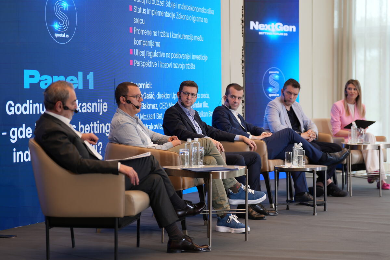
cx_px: 195
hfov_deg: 22.1
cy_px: 130
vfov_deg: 14.9
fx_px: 997
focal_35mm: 92
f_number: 2.8
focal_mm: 92
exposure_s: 1/100
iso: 160
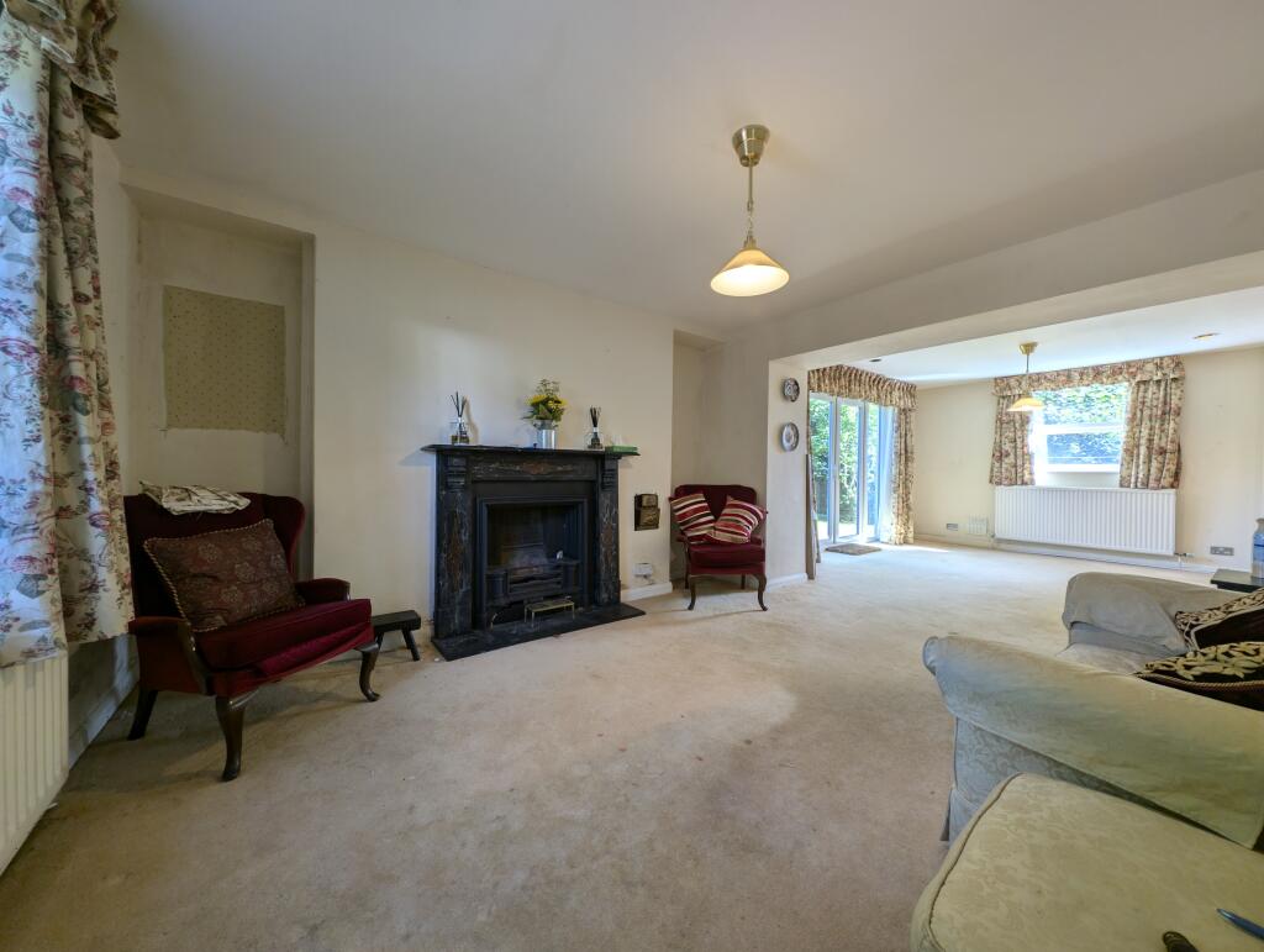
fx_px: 439
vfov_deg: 94.6
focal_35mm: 12
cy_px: 476
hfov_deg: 110.5
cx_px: 632
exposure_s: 1/58.6
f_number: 1.95
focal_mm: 2.23
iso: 42
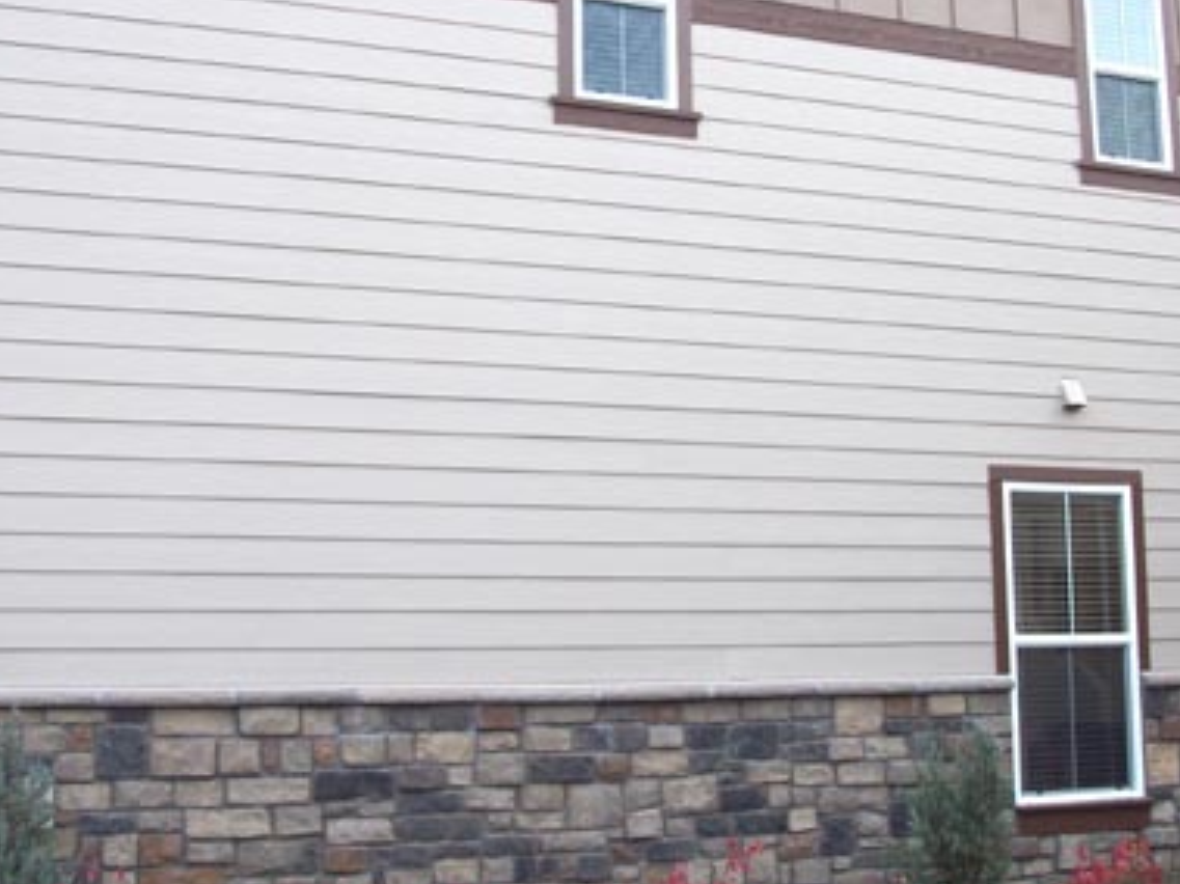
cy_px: 473
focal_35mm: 54
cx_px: 663
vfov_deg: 27.0
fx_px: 1840
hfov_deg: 35.5
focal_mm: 5.7
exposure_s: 1/80
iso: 80
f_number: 2.9
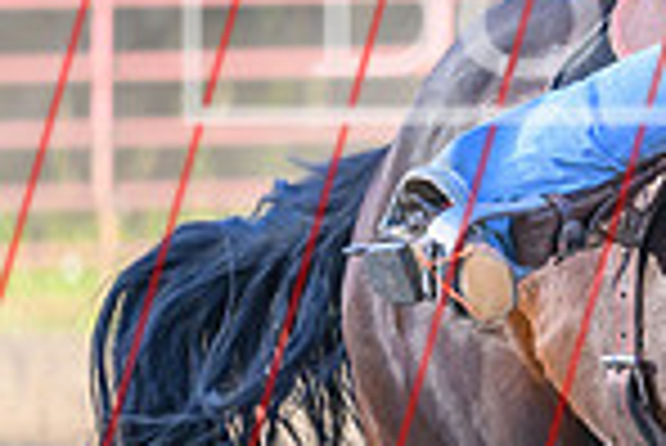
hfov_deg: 2.8
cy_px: 52
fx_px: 13407
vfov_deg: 1.9
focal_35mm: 724
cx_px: 1017
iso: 1250
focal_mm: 185
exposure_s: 1/2500
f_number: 2.8
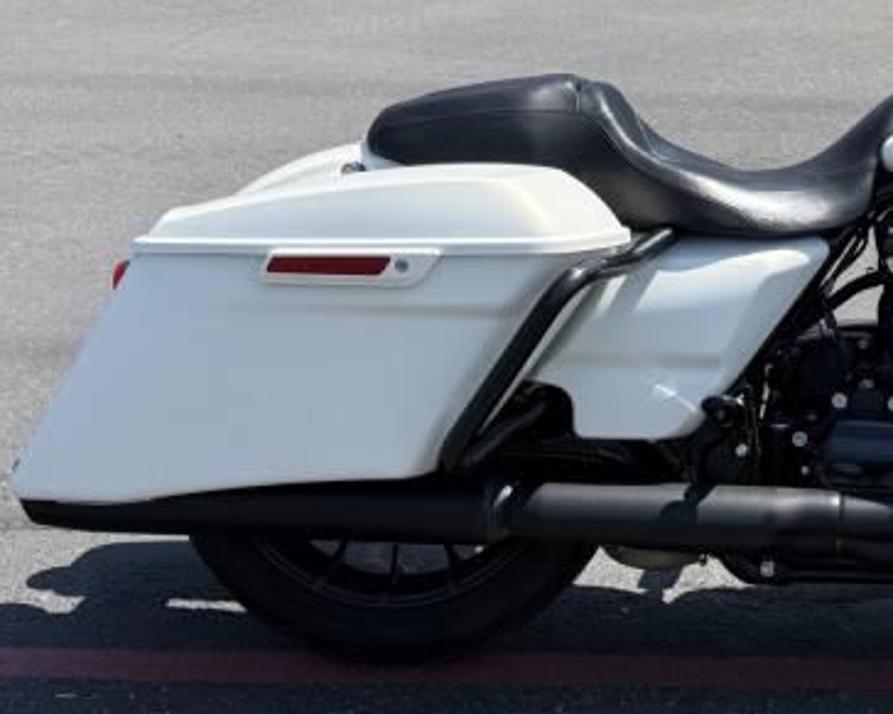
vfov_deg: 14.8
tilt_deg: -12.7
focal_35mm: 103
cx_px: 915
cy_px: 83
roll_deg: -3.9
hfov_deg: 18.1
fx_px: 2721
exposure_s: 1/2667
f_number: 1.78
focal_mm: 6.76
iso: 64
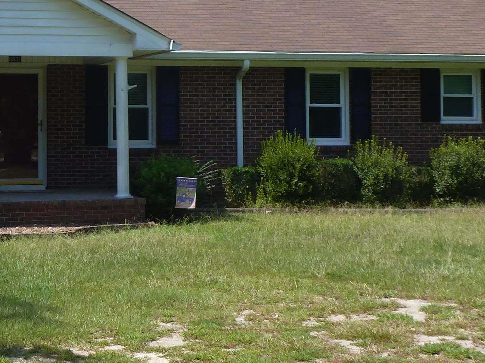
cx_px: 122
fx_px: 1135
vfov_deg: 18.0
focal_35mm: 81
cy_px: 64
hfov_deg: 23.9
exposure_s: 1/500
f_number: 4
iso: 100
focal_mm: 5.9
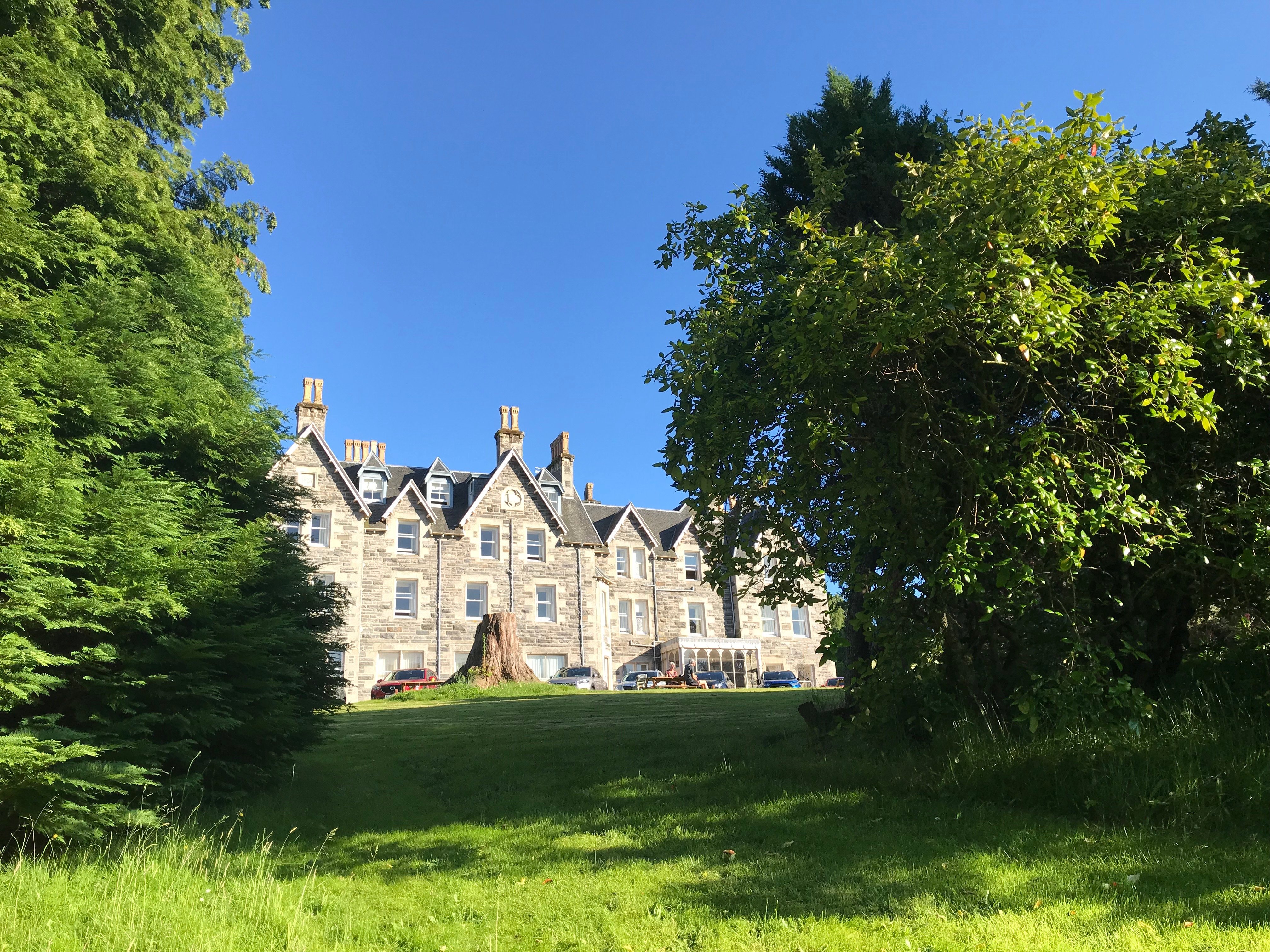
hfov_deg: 63.4
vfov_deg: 49.7
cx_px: 635
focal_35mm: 28
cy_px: 476
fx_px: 1027
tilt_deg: +19.5
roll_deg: +2.0
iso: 20
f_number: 1.8
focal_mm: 3.99
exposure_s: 1/870
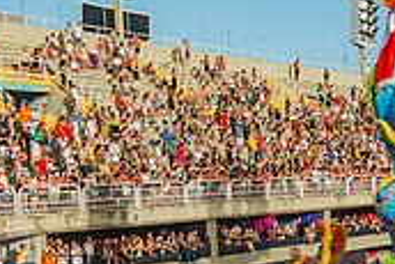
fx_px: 889
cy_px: 327
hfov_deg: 24.1
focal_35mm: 81
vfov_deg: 16.1
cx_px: 381
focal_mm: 24
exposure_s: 1/1000
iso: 200
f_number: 4
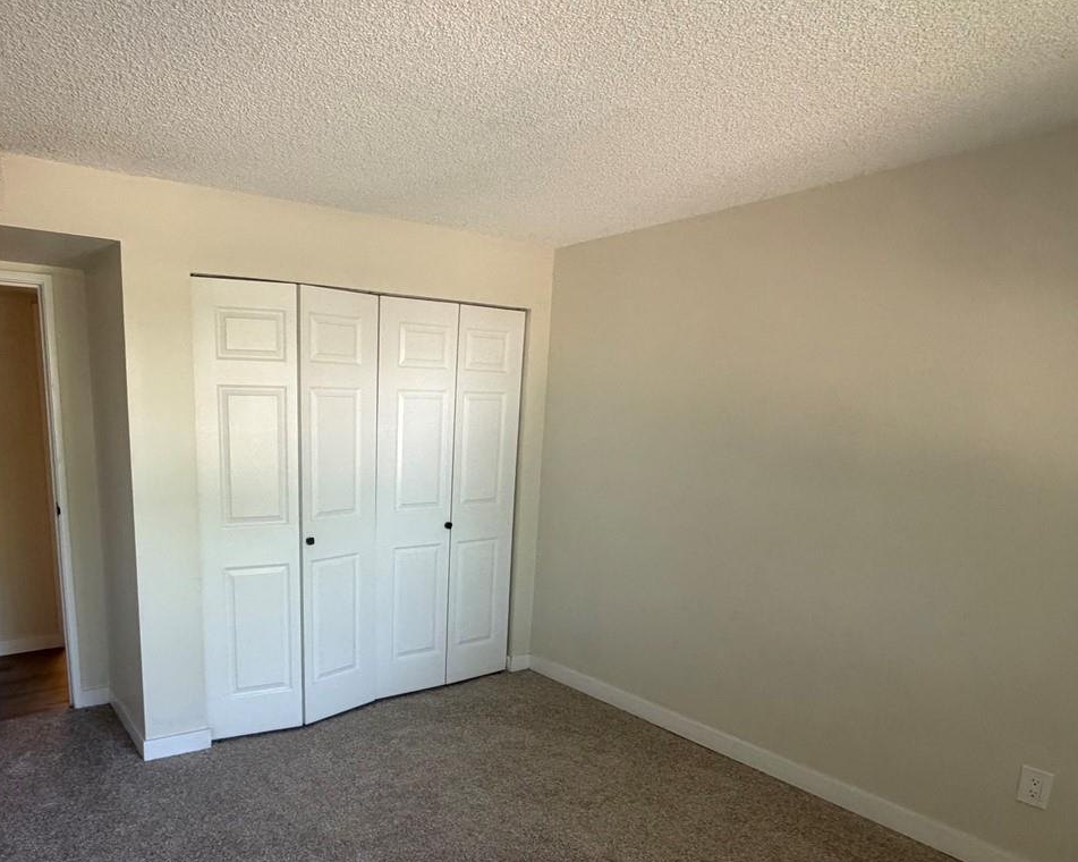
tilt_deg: -11.0
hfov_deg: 71.1
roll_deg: -1.0
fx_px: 734
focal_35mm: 23
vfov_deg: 59.9
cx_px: 389
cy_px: 549
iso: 320
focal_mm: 2.22
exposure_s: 1/111
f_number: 2.2
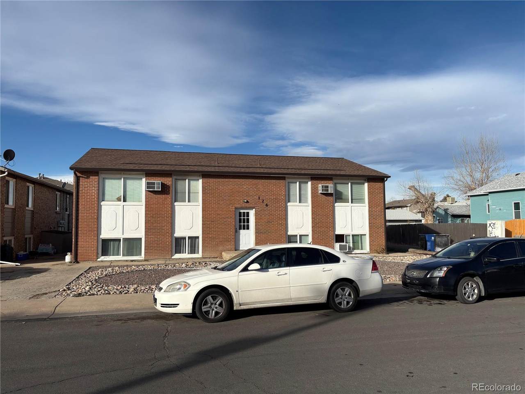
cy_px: 197
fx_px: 394
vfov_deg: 53.1
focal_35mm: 26
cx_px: 262
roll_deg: +0.7
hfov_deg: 67.3
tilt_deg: +3.7
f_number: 1.6
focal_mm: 5.96
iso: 50
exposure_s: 1/5814
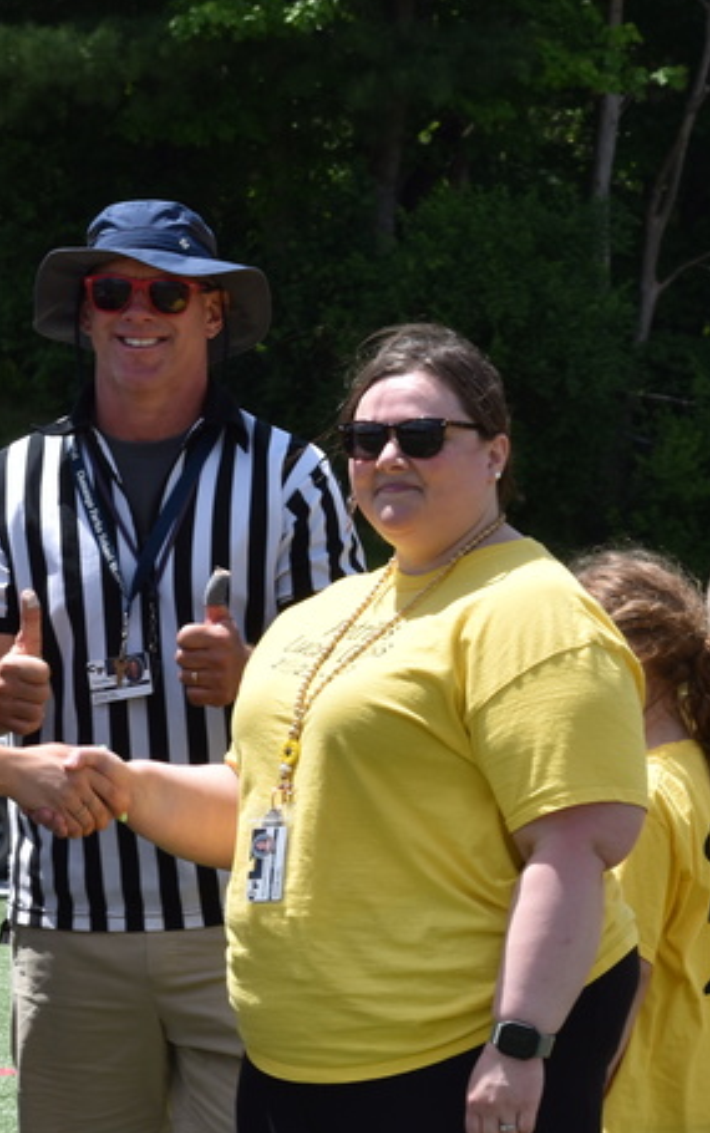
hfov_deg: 4.7
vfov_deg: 7.4
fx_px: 8717
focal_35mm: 282
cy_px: 773
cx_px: 17
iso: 100
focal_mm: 82
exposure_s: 1/160
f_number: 13
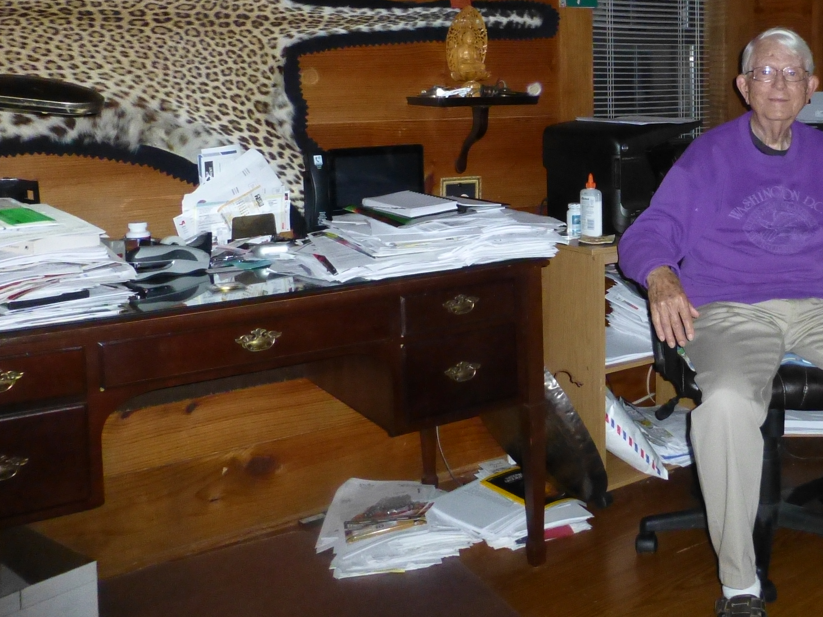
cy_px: 155
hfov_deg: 42.7
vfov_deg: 33.7
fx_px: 998
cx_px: 662
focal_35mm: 42
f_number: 3.3
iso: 800
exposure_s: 1/1600
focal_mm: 4.3
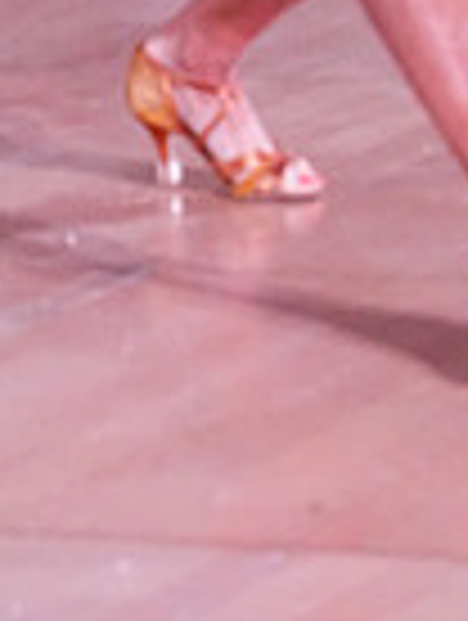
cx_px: -146
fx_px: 6883
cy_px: -580
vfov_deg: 5.1
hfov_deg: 3.9
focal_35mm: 383
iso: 8000
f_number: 5
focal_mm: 95
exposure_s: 1/320
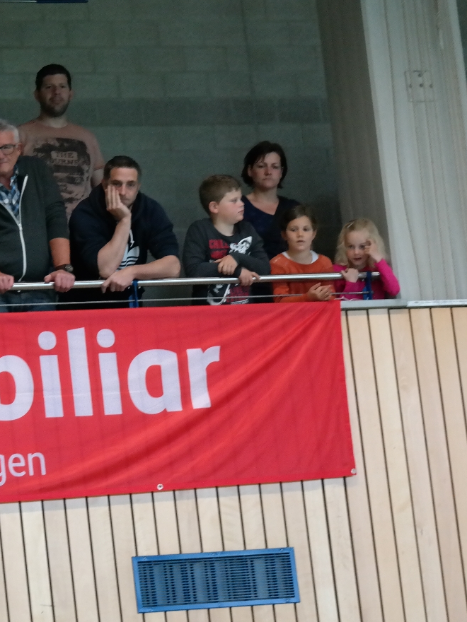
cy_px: 347
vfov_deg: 10.6
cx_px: -16
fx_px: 3364
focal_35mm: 187
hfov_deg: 7.9
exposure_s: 1/125
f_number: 4.5
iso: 1600
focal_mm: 70
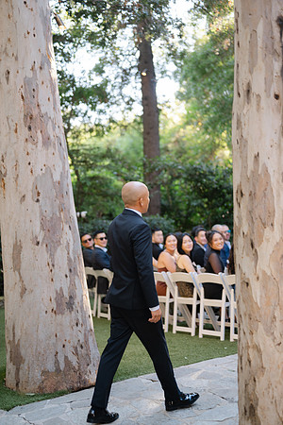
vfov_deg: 39.6
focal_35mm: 50
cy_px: 212
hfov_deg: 27.0
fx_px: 590
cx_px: 142
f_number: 1.8
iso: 110
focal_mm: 50
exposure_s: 1/125
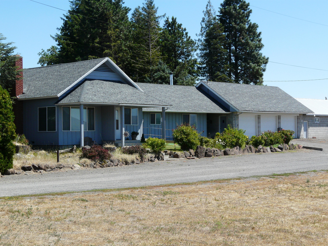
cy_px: 123
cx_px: 164
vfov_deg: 22.9
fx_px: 606
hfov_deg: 30.3
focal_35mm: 64
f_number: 5.6
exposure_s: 1/320
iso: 100
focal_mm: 10.5
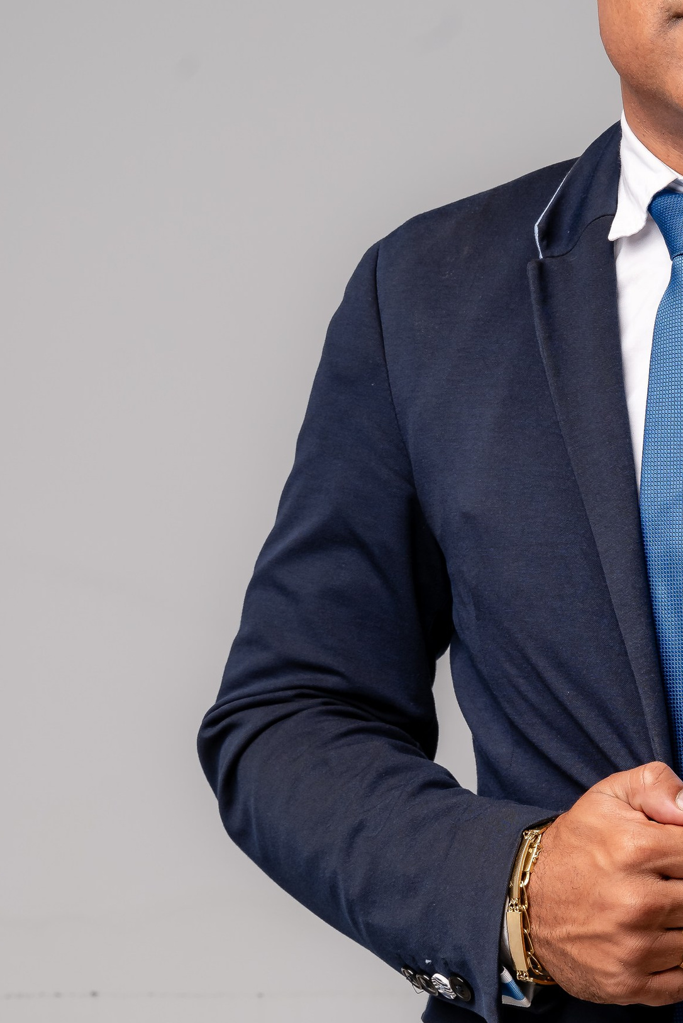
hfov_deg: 8.3
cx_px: 790
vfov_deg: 12.4
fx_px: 4691
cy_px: 518
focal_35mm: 165
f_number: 8
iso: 125
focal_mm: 70
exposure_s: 1/160
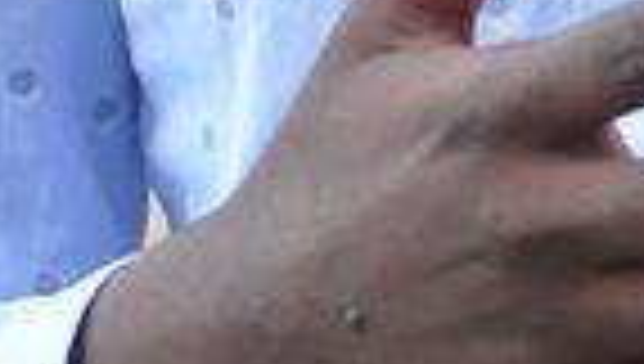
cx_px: 766
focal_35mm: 285
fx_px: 4875
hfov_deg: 7.5
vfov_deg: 4.1
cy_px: -840
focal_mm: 26
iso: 1000
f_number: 7.1
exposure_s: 1/2000
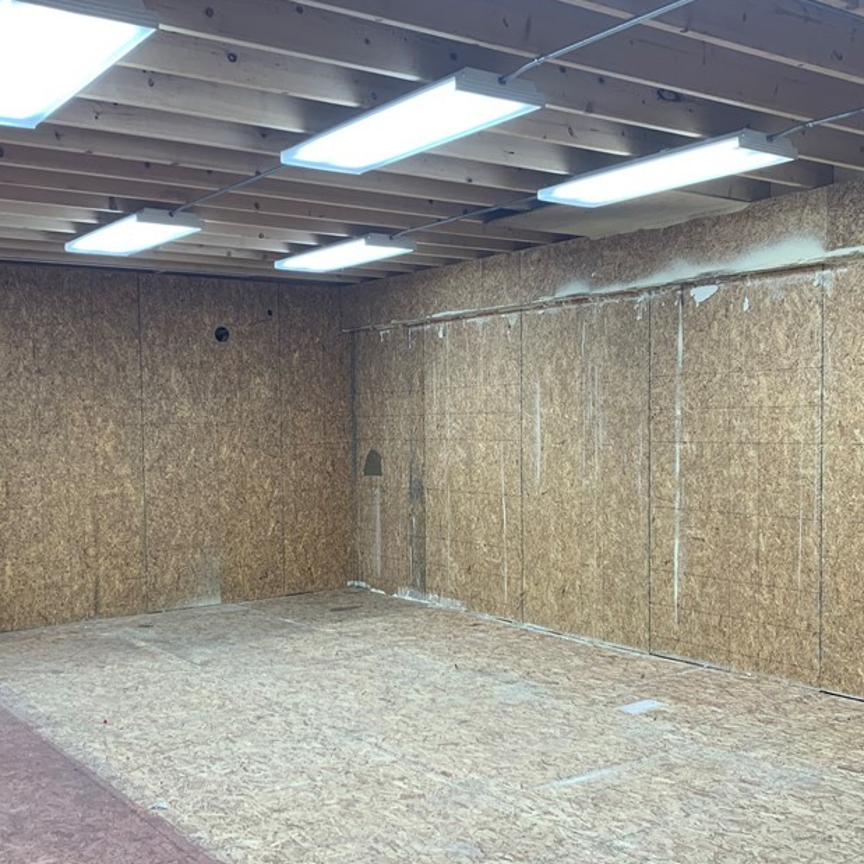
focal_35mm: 38
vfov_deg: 43.8
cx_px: 423
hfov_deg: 43.9
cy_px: 465
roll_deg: +0.2
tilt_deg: -3.2
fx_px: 1073
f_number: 1.8
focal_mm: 4.25
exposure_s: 1/120
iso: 100
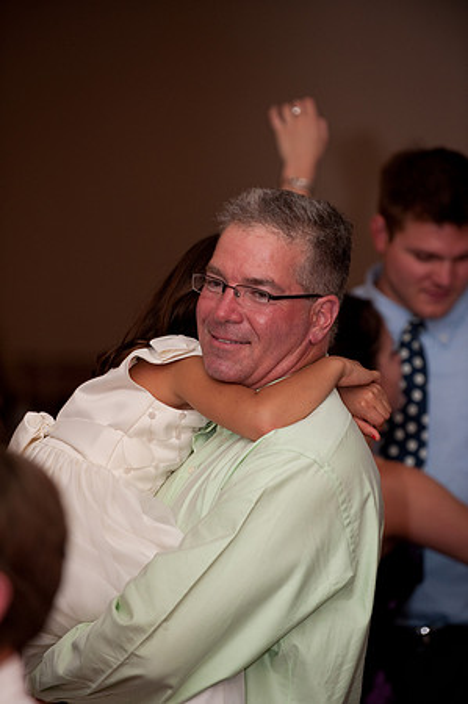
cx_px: 234
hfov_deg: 7.8
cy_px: 352
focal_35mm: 175
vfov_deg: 11.8
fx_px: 3420
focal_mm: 175
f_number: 4.5
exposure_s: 1/60
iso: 800
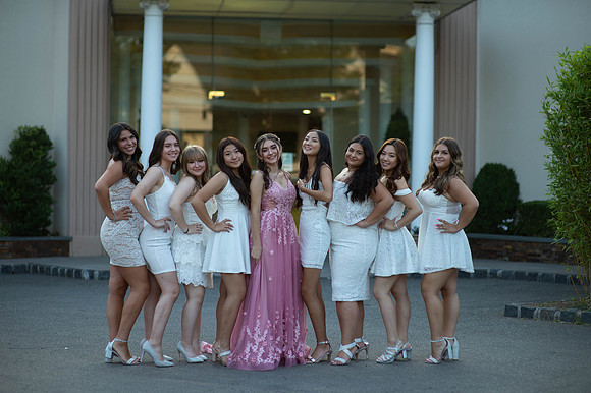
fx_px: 1395
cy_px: 196
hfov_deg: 23.9
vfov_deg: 16.1
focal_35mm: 85
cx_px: 296
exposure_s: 1/1000
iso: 250
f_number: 2
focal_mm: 85
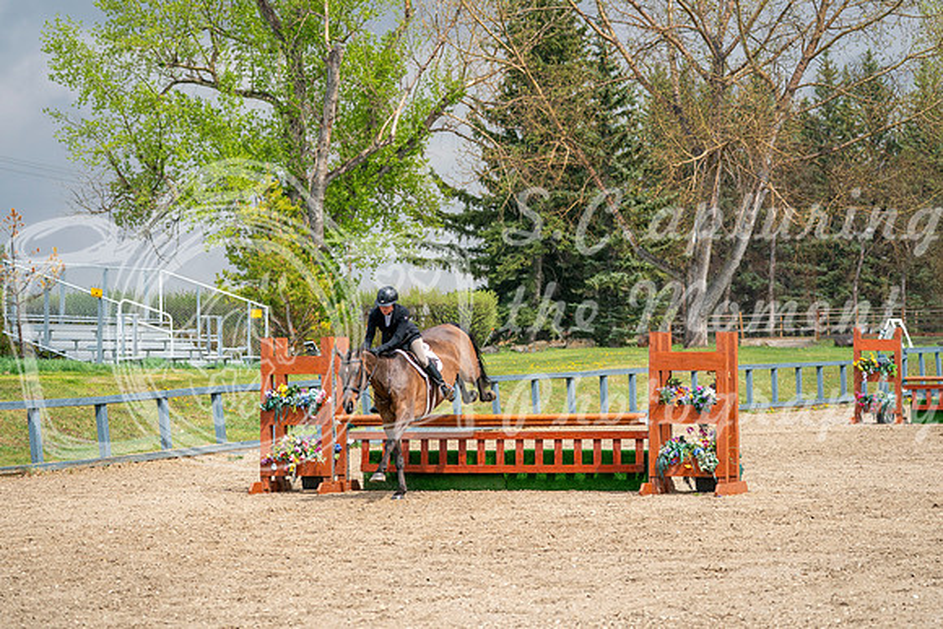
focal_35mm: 132
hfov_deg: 15.5
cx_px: 472
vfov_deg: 10.4
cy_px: 314
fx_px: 3458
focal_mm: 132
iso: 500
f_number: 5.6
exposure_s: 1/1250
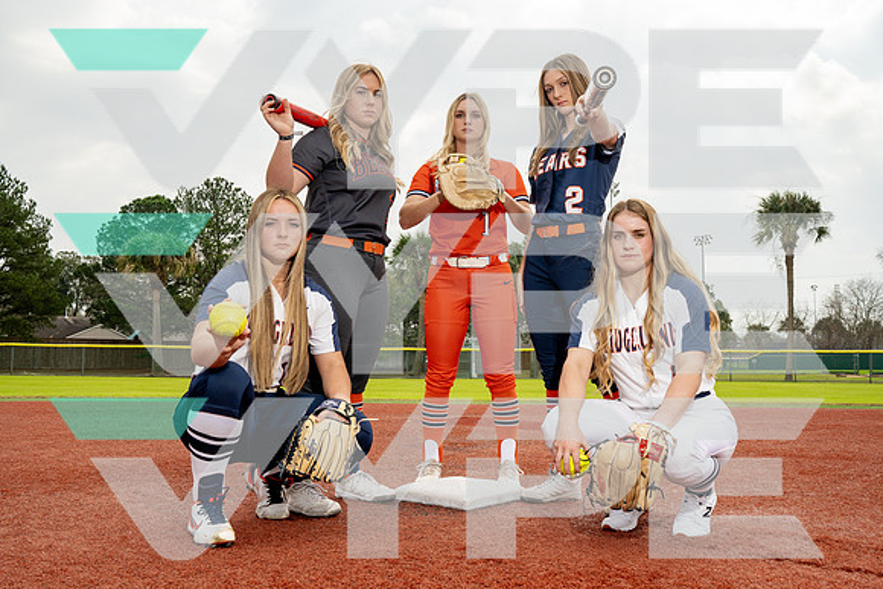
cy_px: 294
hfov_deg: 54.4
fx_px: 859
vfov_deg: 37.9
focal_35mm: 35
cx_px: 442
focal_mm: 35
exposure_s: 1/250
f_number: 8
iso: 125
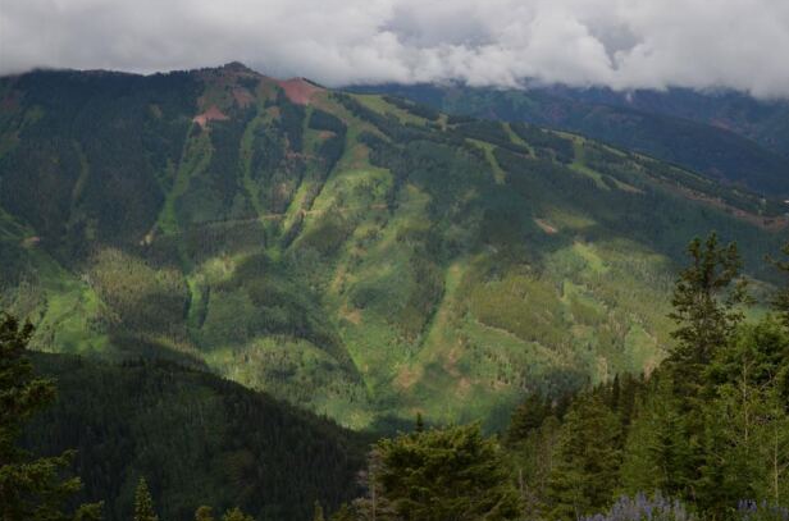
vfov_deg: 24.7
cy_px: 266
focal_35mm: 55
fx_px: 1192
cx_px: 409
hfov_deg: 36.6
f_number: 7.1
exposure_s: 1/200
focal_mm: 35
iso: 100
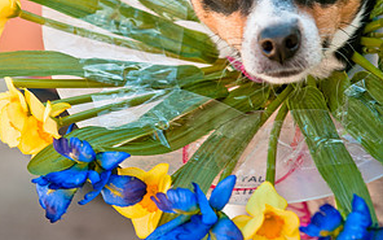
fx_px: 3995
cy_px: 60
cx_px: 191
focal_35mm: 383
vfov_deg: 3.4
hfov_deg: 5.5
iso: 250
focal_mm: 165
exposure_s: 1/400
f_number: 5
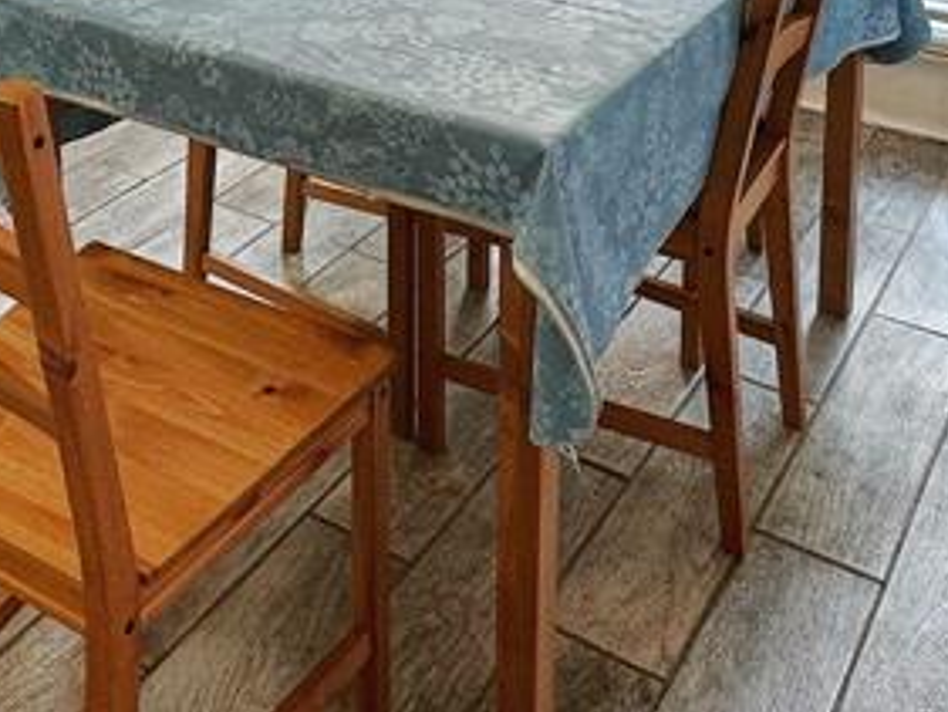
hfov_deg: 36.4
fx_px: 1397
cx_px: 216
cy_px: -256
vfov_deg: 24.3
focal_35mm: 51
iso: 100
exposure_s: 1/120
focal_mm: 2.22
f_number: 2.2
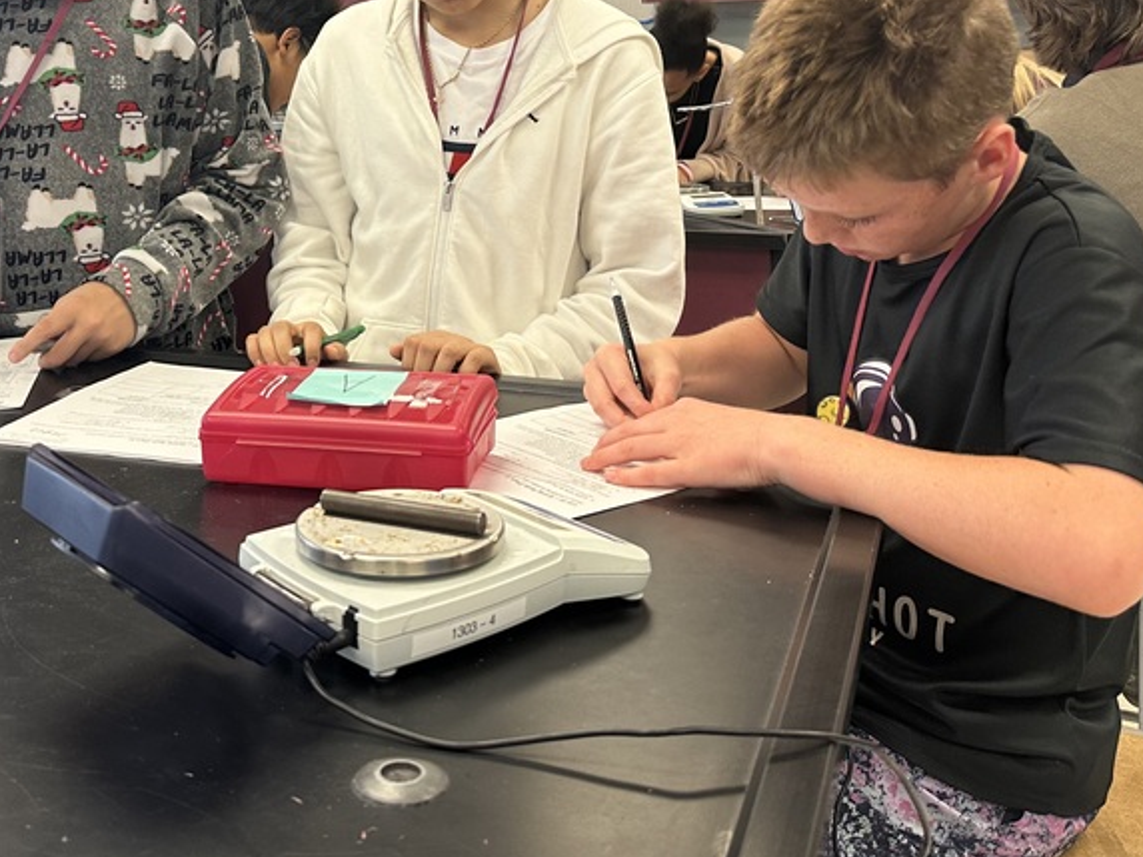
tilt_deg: -4.0
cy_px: 168
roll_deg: +1.2
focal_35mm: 43
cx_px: 366
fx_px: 1420
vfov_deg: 32.6
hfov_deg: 43.1
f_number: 1.78
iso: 125
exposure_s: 1/60
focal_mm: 6.86
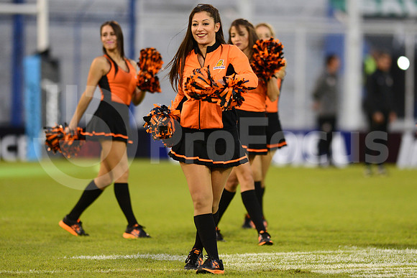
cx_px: 208
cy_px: 139
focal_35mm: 300
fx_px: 3476
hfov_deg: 6.9
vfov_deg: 4.6
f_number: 2.8
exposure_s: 1/400
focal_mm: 300
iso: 1100
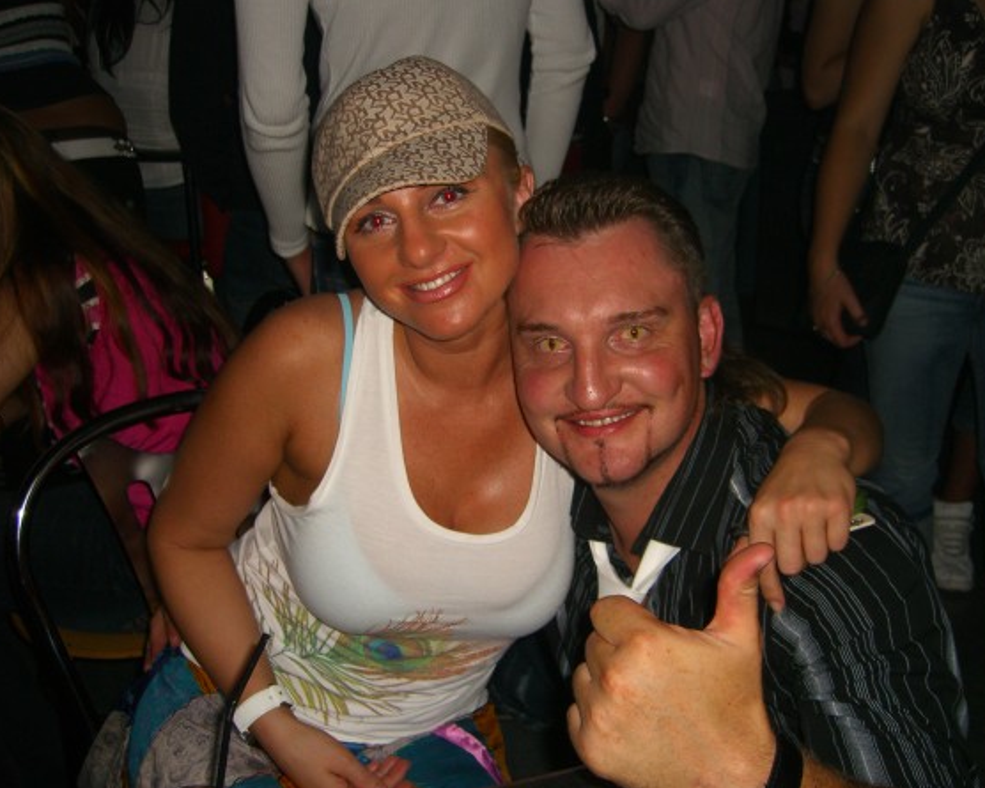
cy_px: 393
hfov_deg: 45.8
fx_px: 1166
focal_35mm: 40
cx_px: 523
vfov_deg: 37.3
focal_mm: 7.9
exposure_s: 1/60
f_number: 2.8
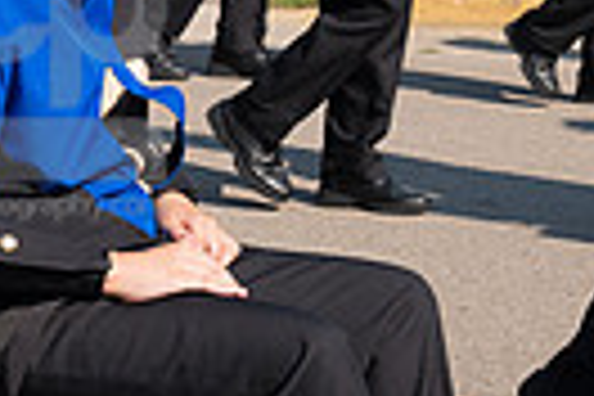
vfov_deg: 6.8
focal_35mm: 202
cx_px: 32
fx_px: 3333
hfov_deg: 10.1
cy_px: 61
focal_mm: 46
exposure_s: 1/800
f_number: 6.3
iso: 320
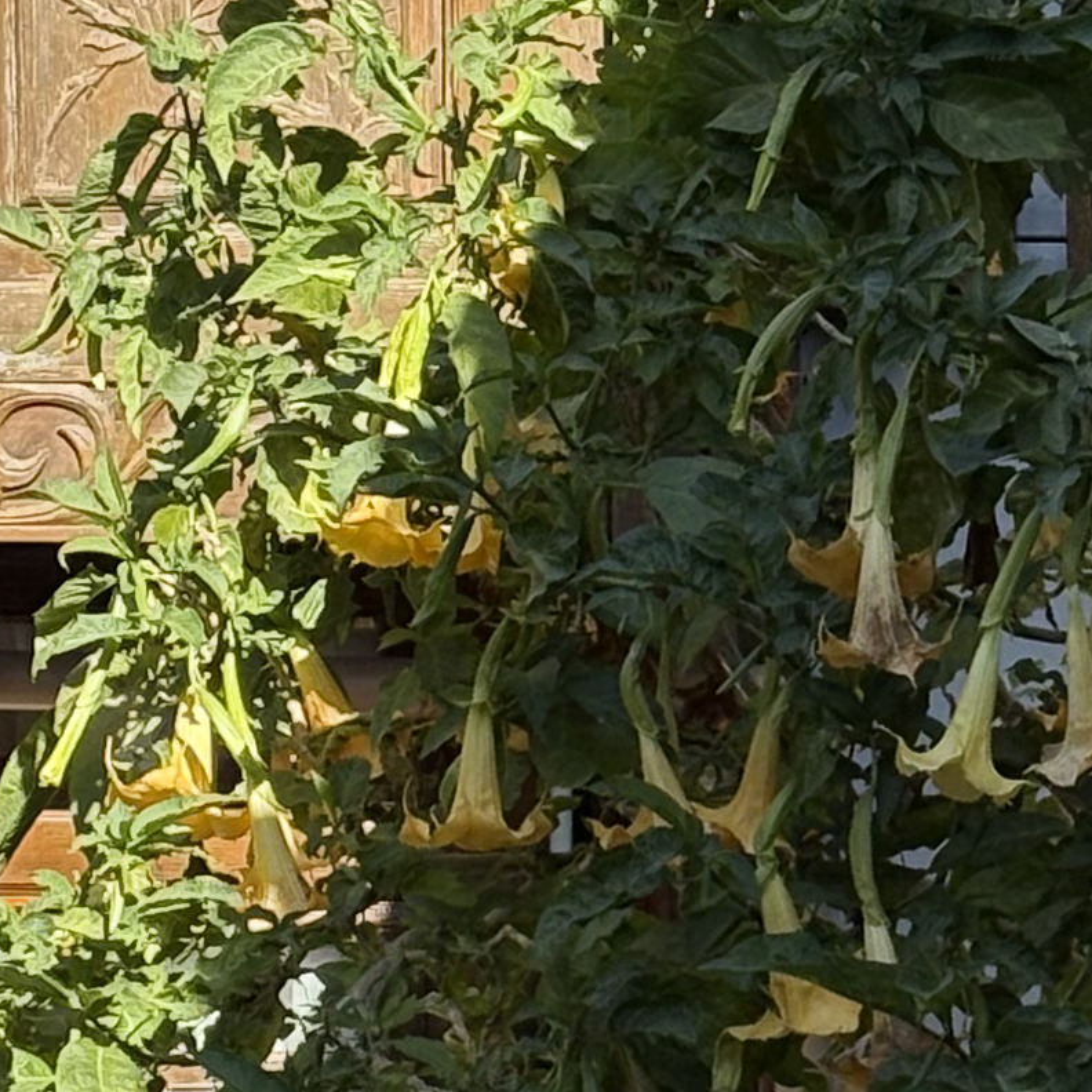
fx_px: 8280
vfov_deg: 7.5
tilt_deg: -7.3
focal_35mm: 232
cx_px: 667
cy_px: 916
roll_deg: +0.2
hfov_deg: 7.5
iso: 32
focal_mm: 5.96
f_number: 1.6
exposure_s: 1/1065
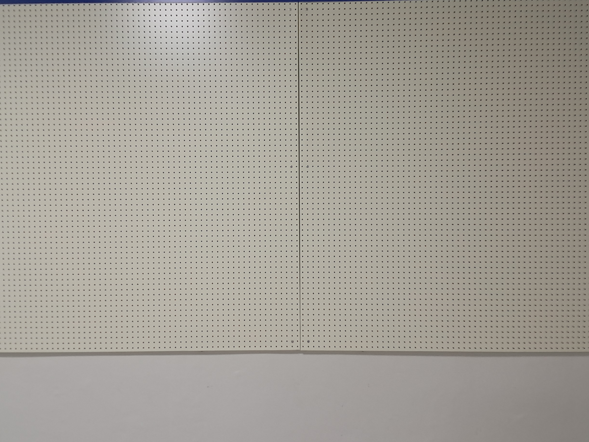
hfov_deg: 42.1
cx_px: 303
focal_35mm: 45
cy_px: 182
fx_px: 766
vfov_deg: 32.1
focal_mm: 4
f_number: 1.8
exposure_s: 1/60
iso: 250
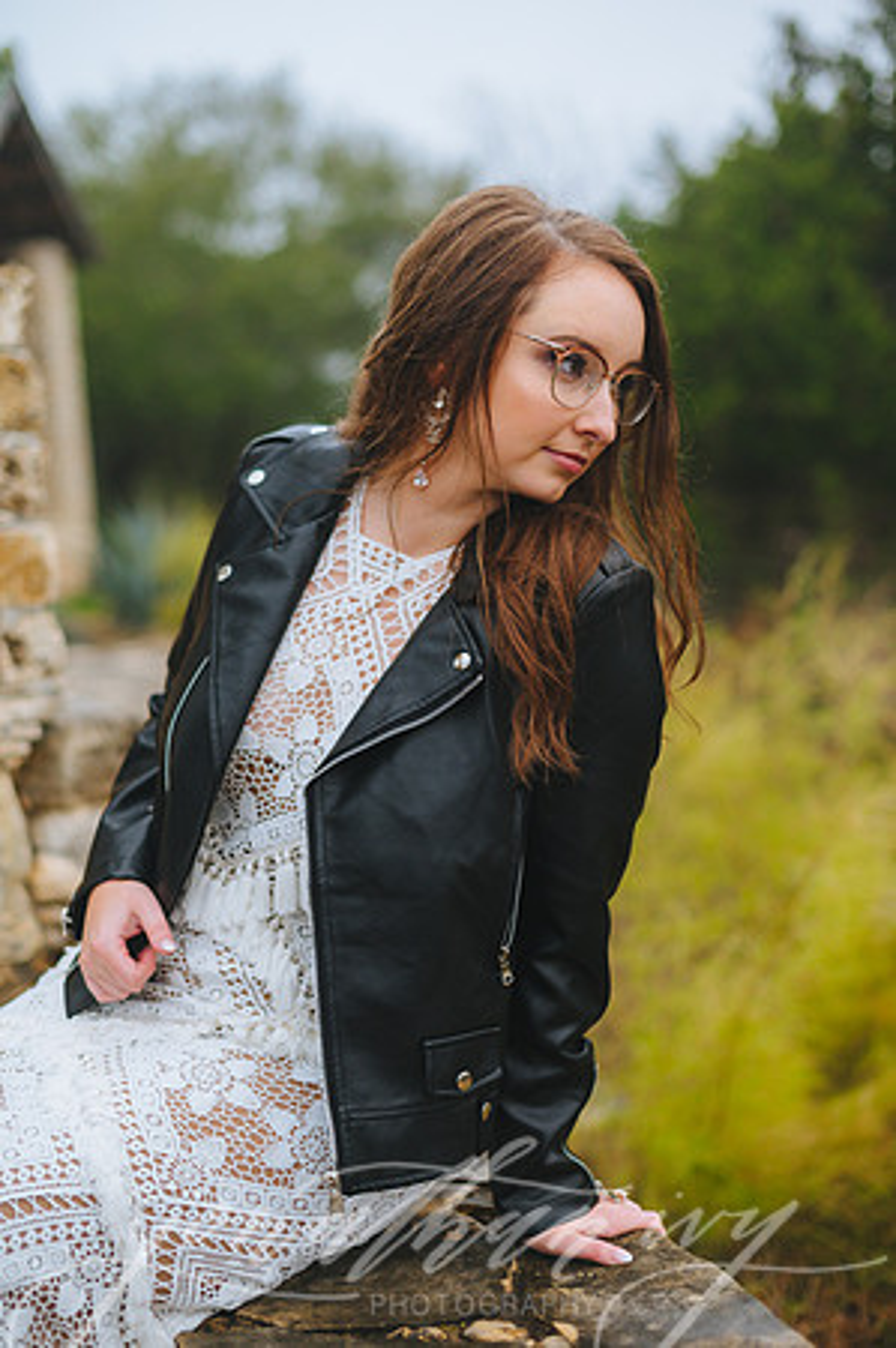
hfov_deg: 26.9
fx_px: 1871
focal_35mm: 50
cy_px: 674
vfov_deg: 39.6
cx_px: 448
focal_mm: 50
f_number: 2
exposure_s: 1/100
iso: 500
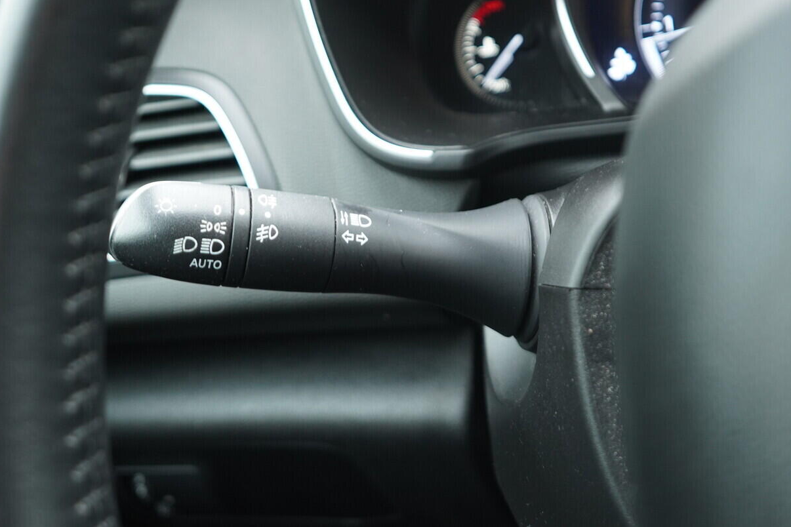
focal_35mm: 43
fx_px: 945
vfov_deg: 31.2
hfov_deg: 45.3
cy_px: 246
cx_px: 338
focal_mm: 24
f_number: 2.8
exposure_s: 1/40
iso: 500
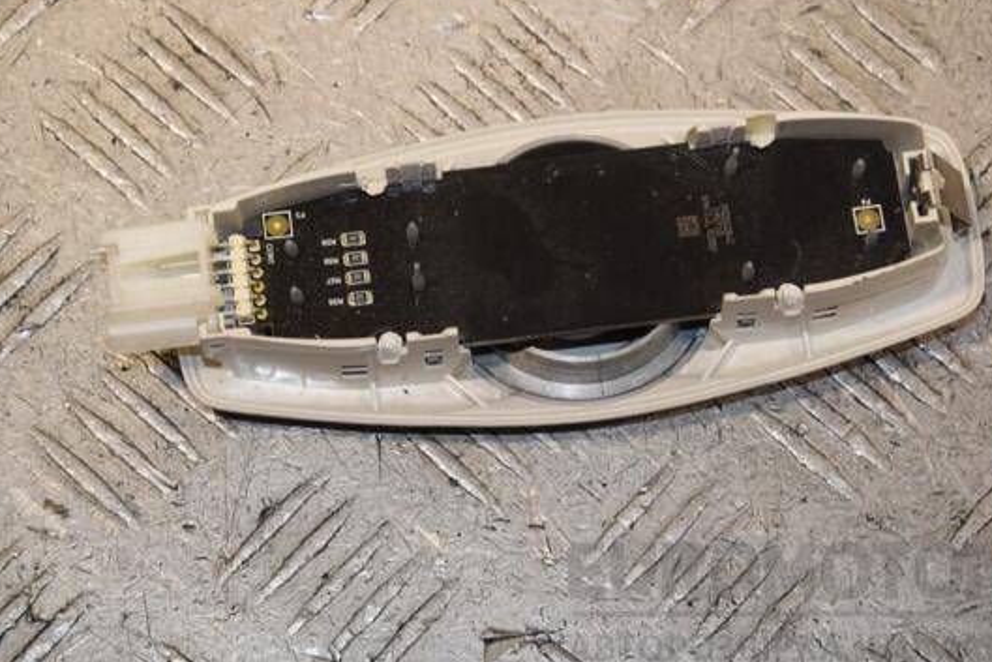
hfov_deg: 17.2
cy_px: 321
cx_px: 533
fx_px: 3280
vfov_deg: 11.5
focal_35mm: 119
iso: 800
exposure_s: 1/200
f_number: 8
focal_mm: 70
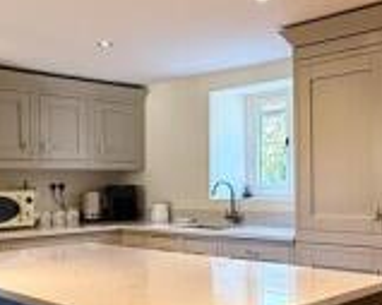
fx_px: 565
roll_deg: +0.6
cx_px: 217
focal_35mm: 50
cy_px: 198
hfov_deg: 37.3
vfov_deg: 30.0
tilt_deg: -1.2
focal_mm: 2.22
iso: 320
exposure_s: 1/100
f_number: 2.2
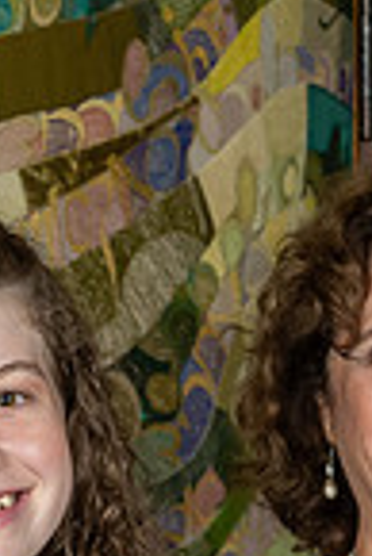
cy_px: 616
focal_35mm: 237
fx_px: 3664
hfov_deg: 5.8
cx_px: -75
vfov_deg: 8.6
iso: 640
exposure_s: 1/200
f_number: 7.1
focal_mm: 32
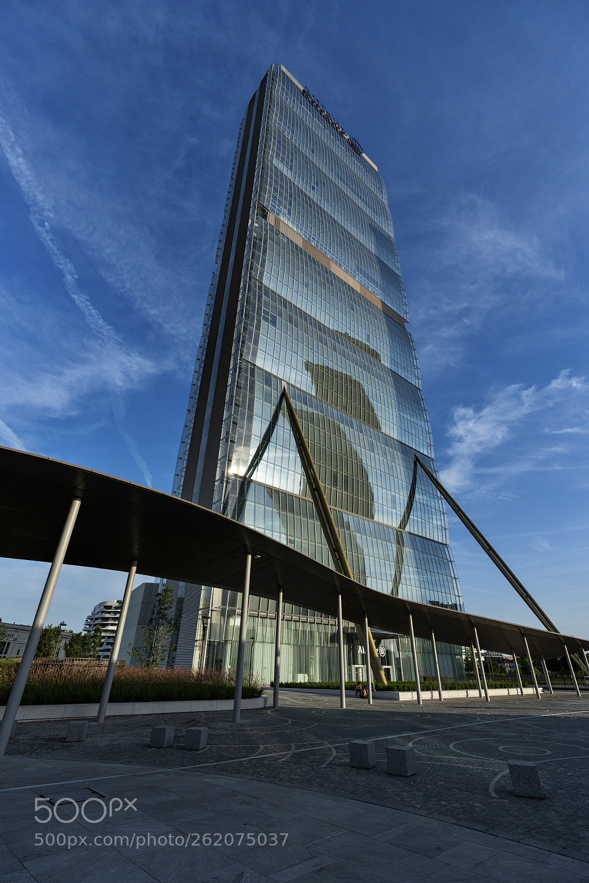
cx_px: 294
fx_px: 393
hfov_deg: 73.8
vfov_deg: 96.7
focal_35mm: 16
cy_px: 442
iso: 400
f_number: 8
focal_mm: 16
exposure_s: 1/1000
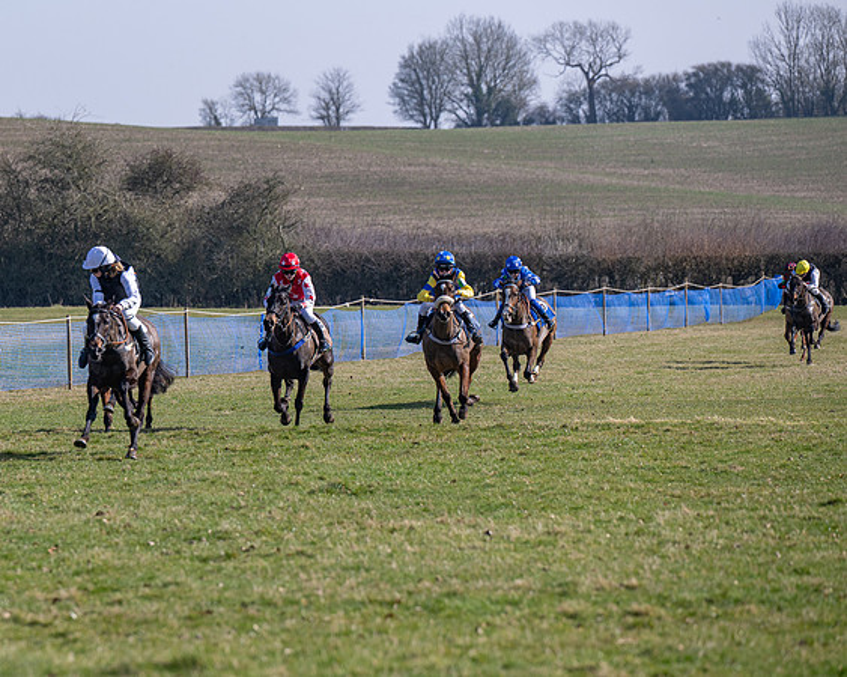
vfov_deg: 6.3
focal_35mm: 245
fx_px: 6147
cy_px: 346
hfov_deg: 7.9
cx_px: 264
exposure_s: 1/1250
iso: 200
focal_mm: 190
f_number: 5
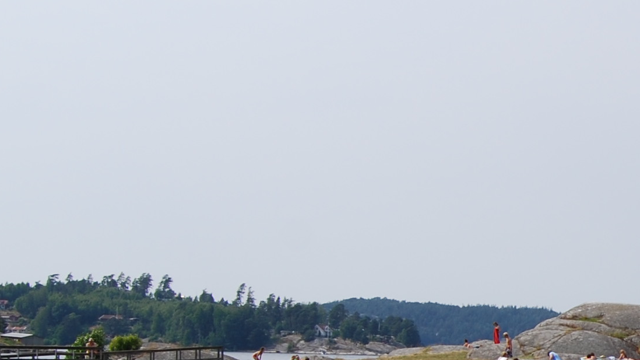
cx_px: 874
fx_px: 1883
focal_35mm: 111
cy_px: 415
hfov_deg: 17.8
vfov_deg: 10.7
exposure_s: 1/320
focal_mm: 20
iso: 100
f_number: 9
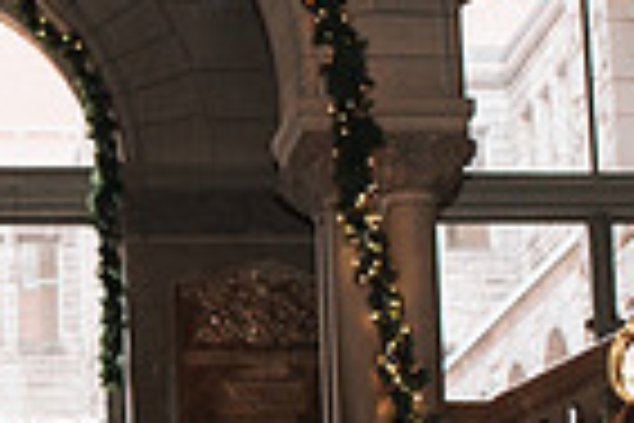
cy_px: 421
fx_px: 2624
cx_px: -214
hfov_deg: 13.2
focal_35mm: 149
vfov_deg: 9.2
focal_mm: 35
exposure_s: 1/200
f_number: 3.5
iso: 1000
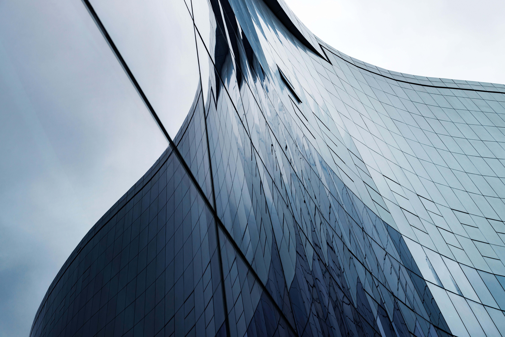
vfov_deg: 42.4
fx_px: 435
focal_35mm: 31
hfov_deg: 60.3
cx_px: 252
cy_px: 168
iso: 200
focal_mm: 31
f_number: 8
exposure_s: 1/160
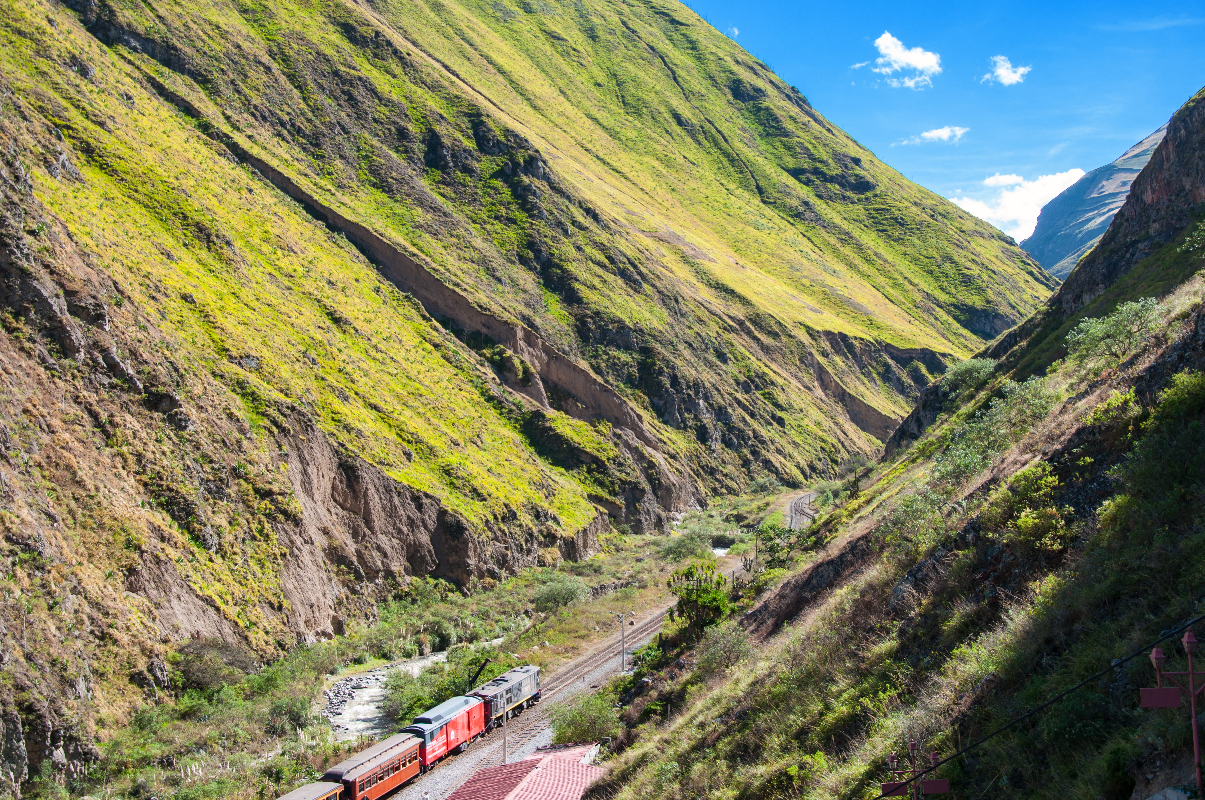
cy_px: 400
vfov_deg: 28.0
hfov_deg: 41.2
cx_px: 602
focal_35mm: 48
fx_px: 1605
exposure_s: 1/250
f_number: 8
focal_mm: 32
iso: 200
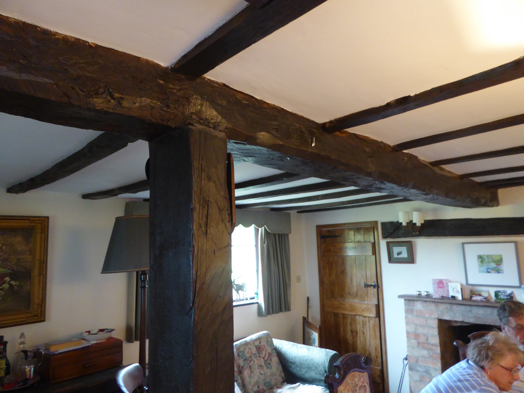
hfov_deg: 69.4
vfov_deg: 54.9
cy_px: 196
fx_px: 378
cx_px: 262
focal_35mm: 25
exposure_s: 1/8
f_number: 3.3
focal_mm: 4.3
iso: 400
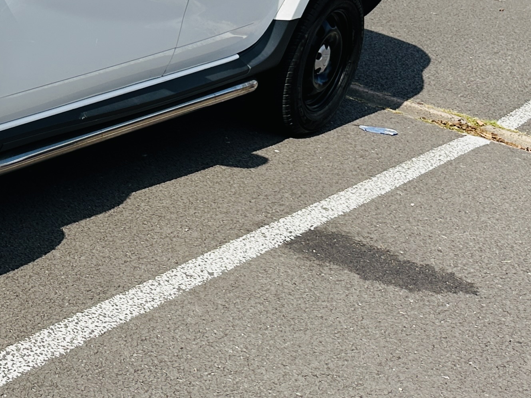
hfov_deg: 24.2
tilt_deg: -11.6
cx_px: -109
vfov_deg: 19.9
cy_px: 64
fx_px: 1120
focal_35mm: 73
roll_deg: -5.1
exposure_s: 1/5848
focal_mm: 6.86
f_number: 1.78
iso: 80
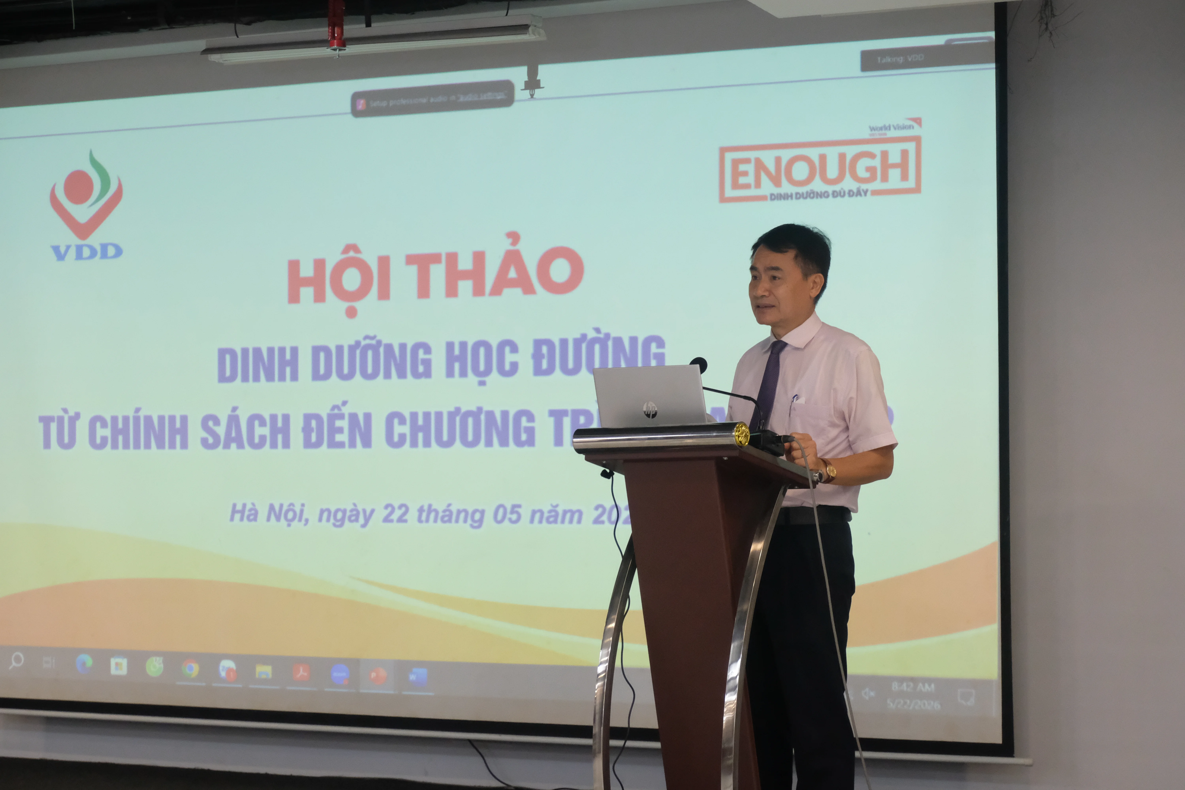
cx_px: 592
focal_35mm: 68
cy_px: 395
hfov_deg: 29.7
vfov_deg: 20.0
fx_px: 2238
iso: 4000
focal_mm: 45
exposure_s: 1/160
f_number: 5.6
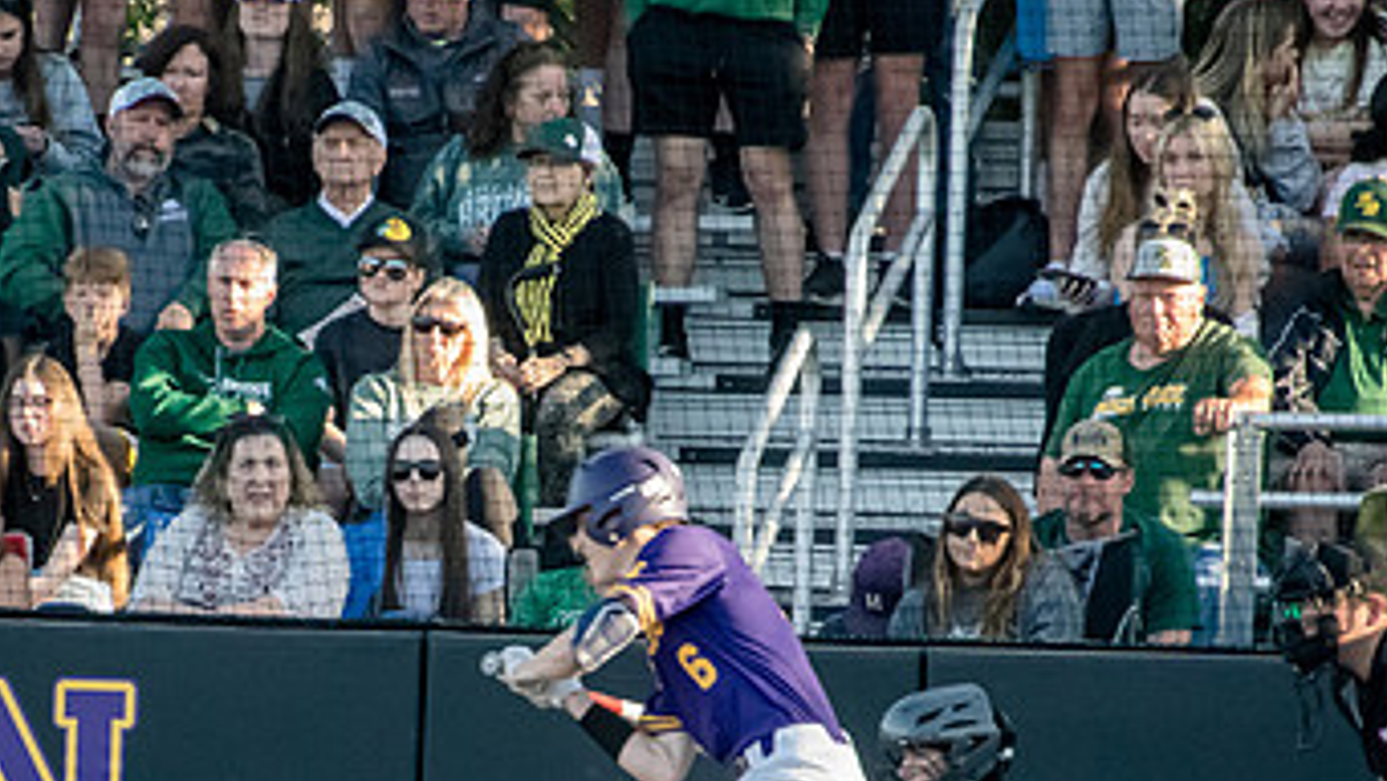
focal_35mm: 669
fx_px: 24610
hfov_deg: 3.2
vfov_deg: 1.8
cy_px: 669
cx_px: 419
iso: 5000
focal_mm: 250
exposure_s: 1/1600
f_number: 6.3
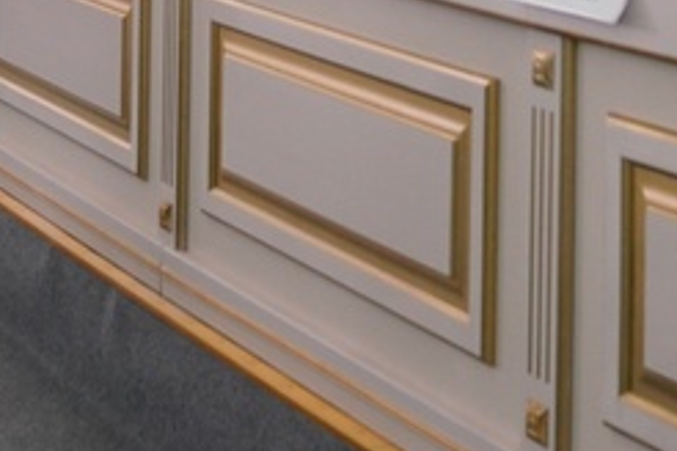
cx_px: 300
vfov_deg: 10.8
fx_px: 2200
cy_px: -412
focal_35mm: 117
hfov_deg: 17.5
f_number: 2.8
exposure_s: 1/200
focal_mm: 24
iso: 800
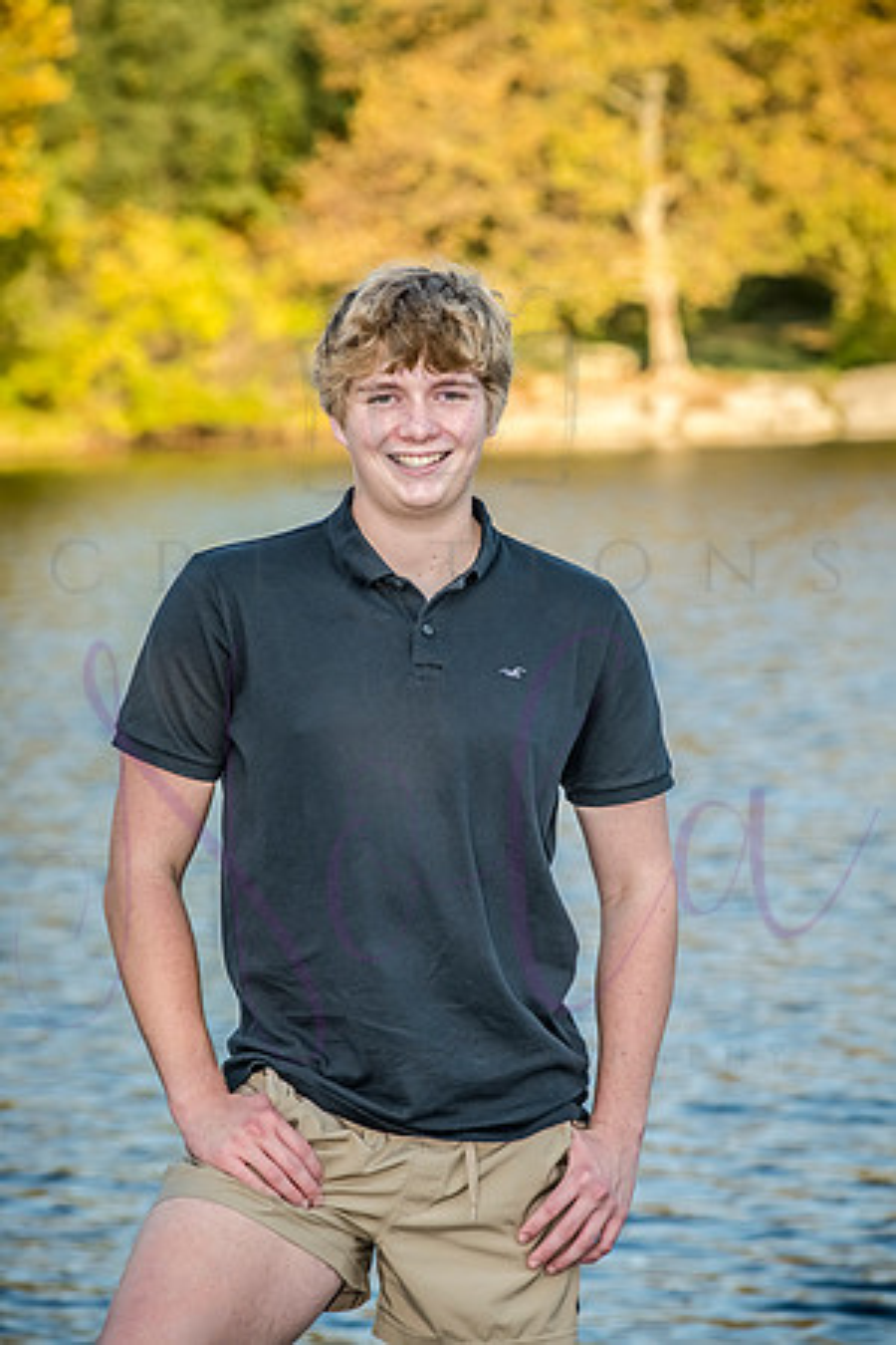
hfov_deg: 8.9
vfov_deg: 13.2
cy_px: 672
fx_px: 5786
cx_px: 448
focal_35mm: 155
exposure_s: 1/640
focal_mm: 155
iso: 800
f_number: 8
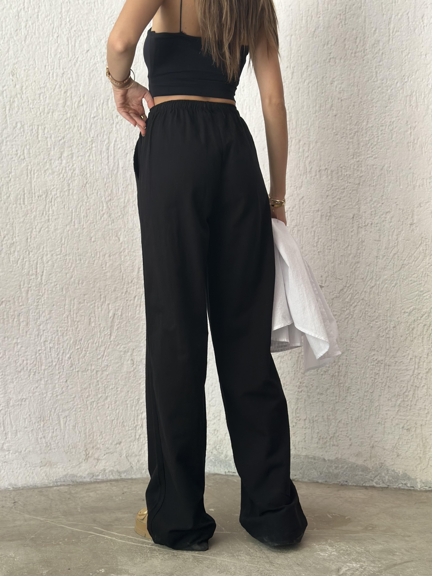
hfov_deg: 30.3
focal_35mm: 48
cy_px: 288
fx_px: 799
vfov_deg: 39.7
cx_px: 216
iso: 125
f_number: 1.78
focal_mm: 6.86
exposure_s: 1/74
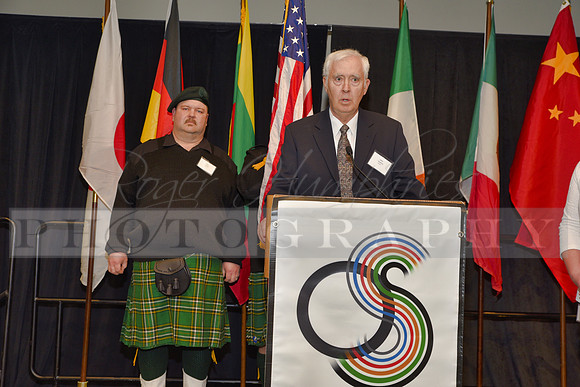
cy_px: 194
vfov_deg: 28.1
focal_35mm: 48
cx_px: 290
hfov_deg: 41.1
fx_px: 773
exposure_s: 1/60
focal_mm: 48
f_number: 5
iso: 200
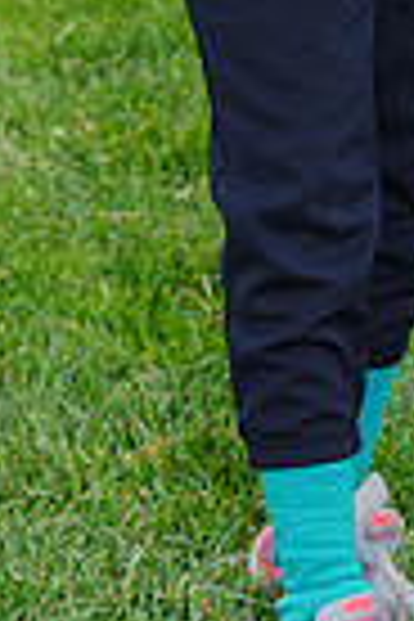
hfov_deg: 2.8
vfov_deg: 4.2
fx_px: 8314
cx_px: 596
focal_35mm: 482
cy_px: -364
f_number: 8
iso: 200
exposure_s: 1/200
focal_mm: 115
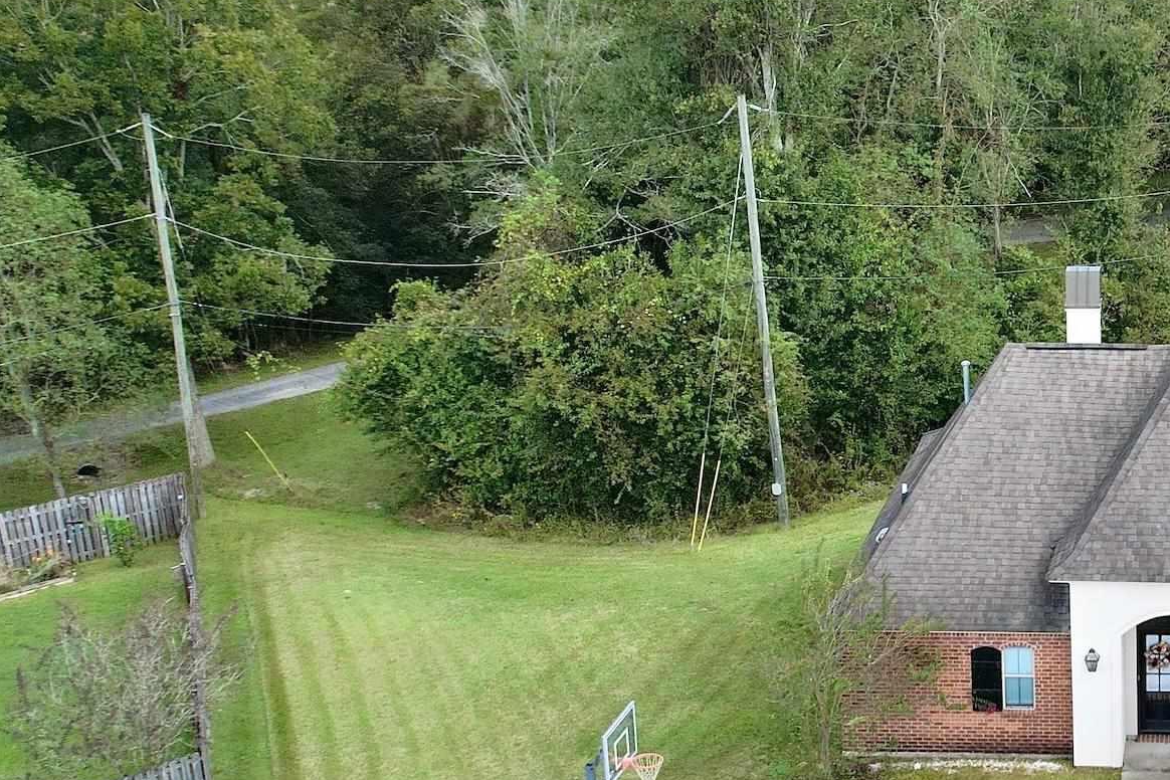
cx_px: 1186
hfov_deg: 31.7
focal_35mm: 58
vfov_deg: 23.3
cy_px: 469
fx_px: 1885
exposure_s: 1/320
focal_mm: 8.38
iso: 110
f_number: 2.8
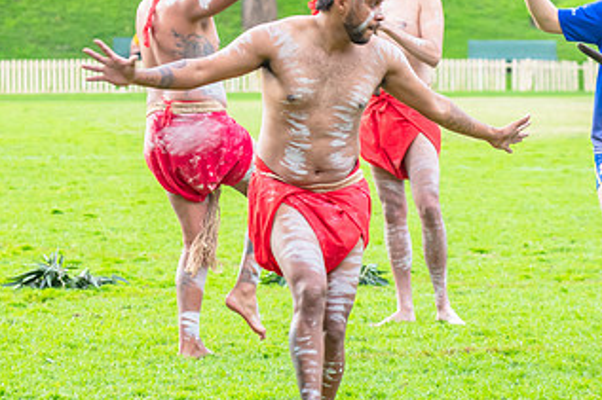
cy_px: 182
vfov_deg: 3.8
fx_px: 6000
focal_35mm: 359
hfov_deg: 5.7
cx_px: 395
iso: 800
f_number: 9
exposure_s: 1/320
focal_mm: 150
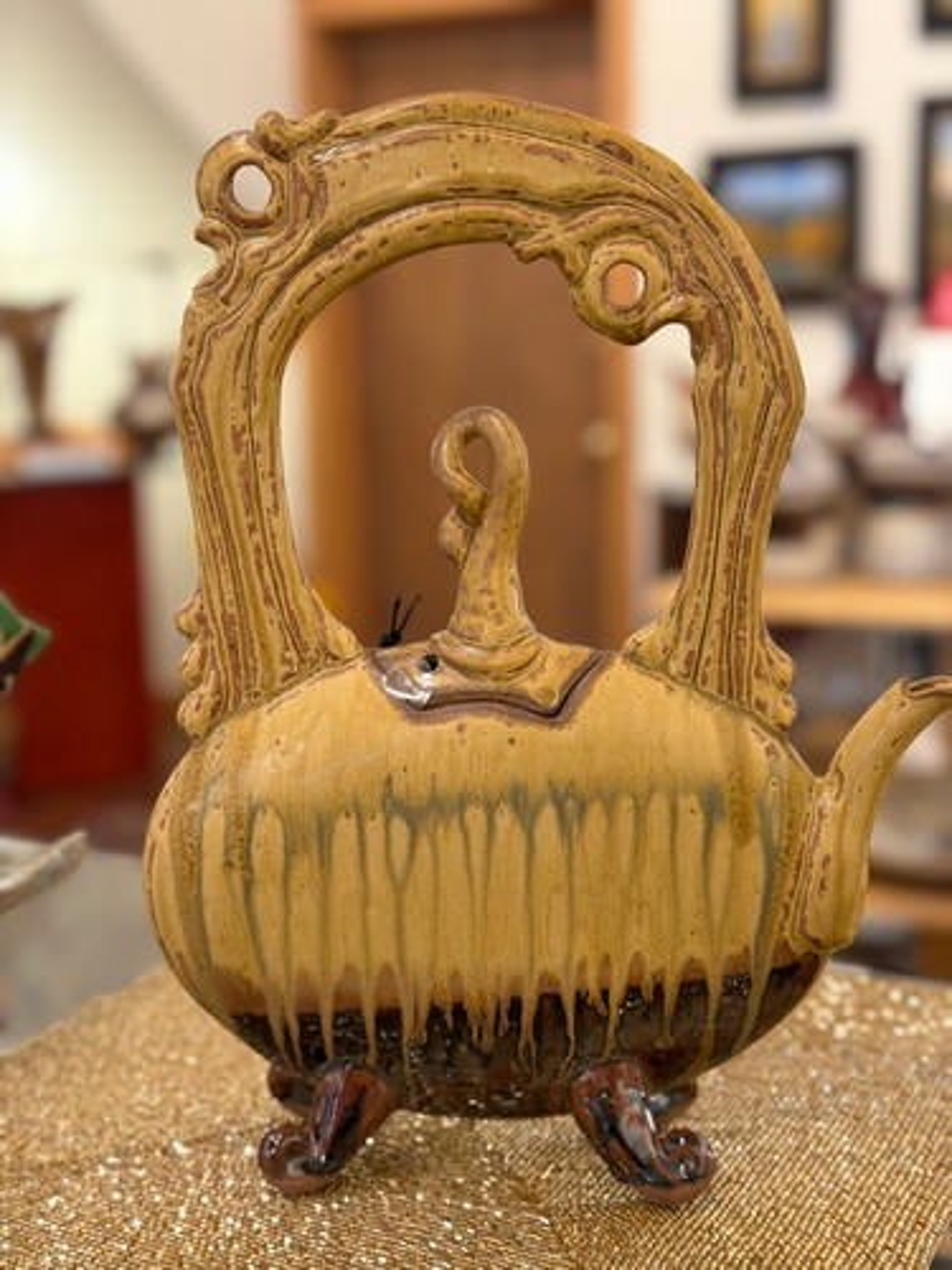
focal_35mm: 48
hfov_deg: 30.3
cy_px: 635
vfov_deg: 39.7
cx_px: 476
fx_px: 1760
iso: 200
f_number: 1.78
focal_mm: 6.76
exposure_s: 1/60
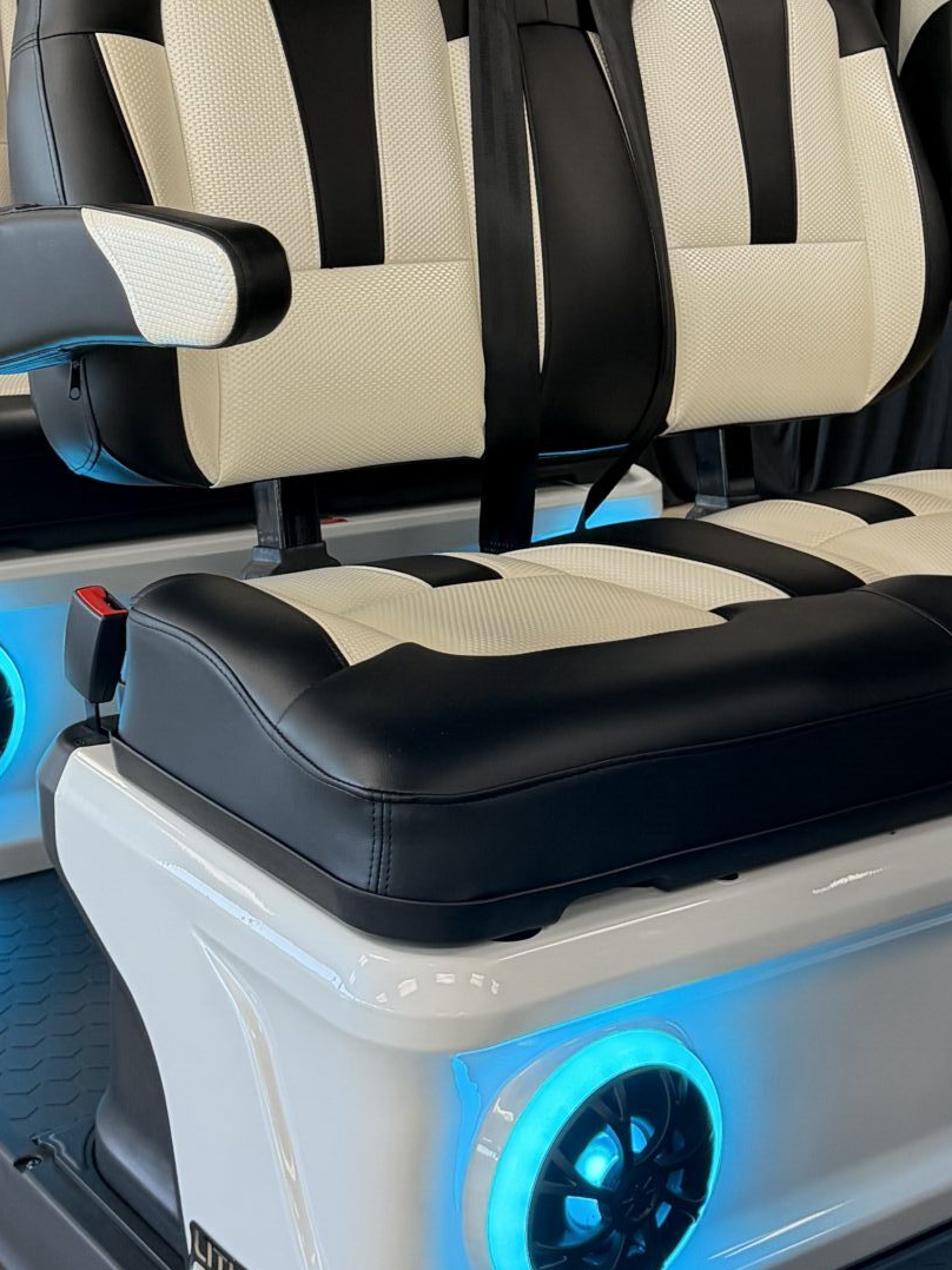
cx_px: 394
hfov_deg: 25.6
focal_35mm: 57
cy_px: 417
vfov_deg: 33.5
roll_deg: -2.1
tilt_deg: -12.1
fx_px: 2091
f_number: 1.78
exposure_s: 1/60
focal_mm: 6.76
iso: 250
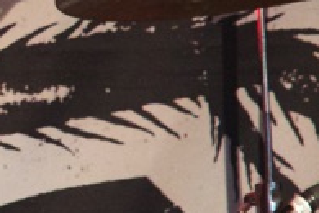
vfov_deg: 1.3
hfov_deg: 1.9
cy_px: 75
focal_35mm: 1058
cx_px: -204
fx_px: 9374
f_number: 5.6
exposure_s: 1/200
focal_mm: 201
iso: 12800
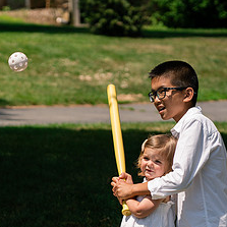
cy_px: 187
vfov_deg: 9.3
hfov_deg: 9.2
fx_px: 1395
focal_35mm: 188
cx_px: 3
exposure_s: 1/3200
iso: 320
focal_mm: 85
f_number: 3.5
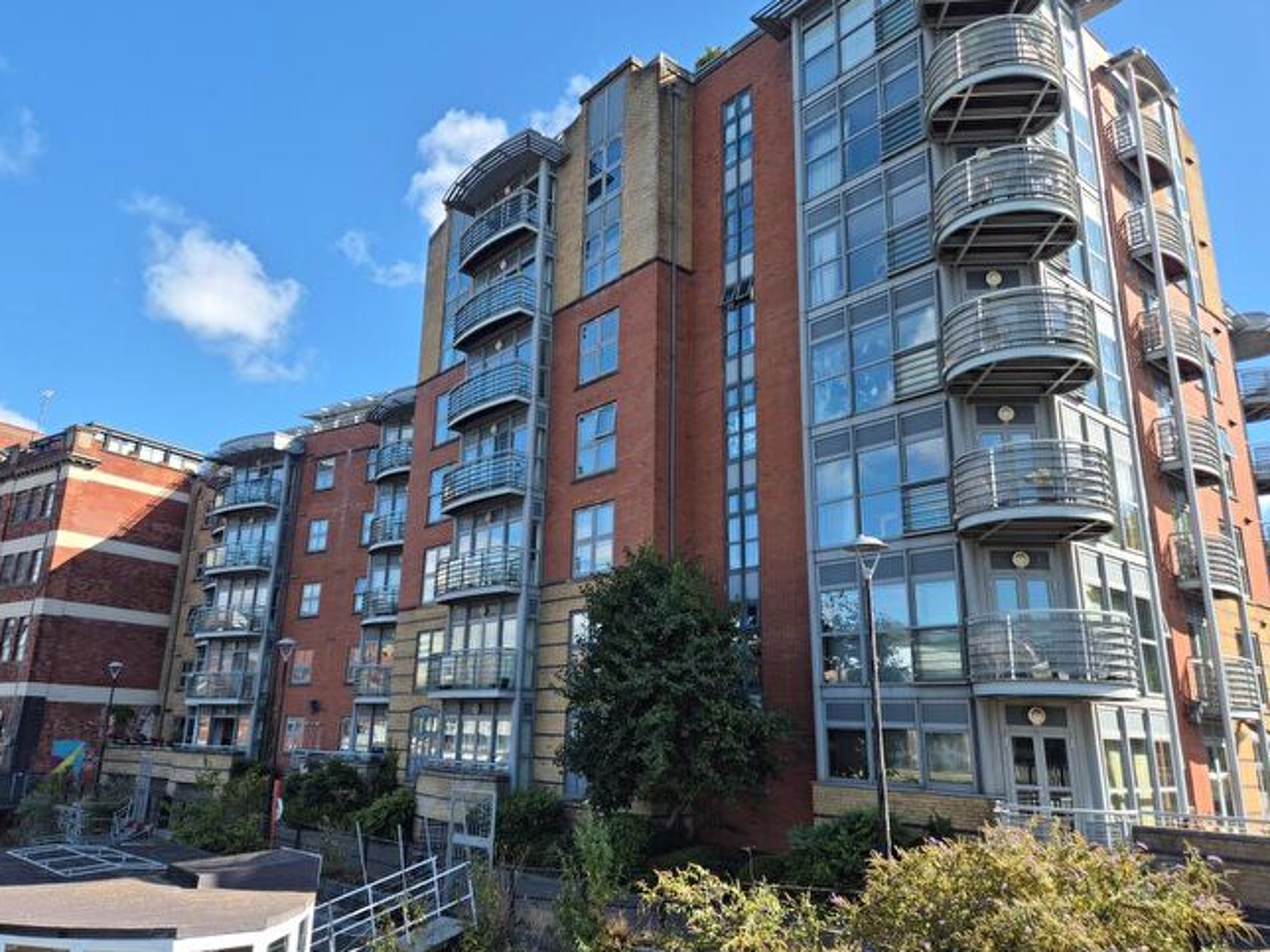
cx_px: 600
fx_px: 917
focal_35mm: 25
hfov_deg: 69.3
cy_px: 464
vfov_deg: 54.9
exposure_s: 1/846
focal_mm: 5.4
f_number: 1.8
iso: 25
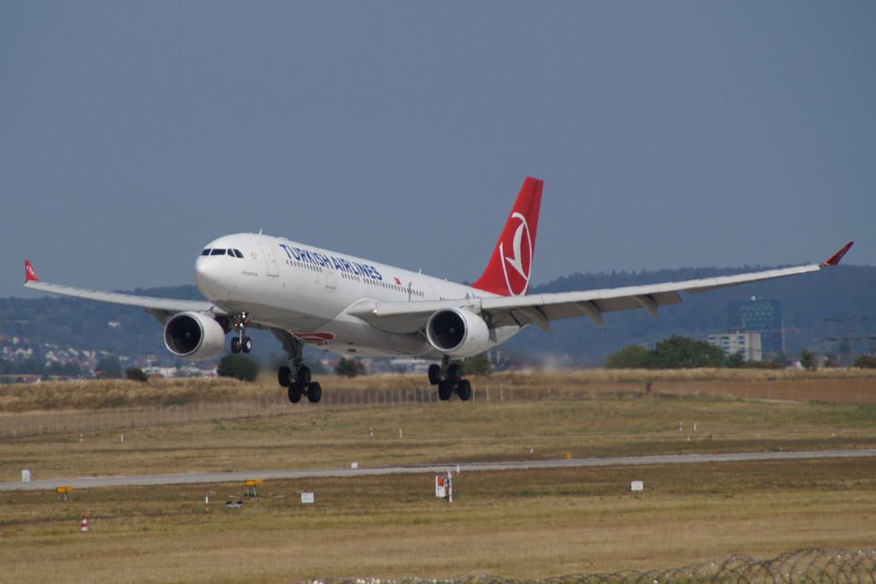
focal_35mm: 300
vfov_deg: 4.6
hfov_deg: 6.9
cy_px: 292
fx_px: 7301
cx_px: 438
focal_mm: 200
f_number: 6.3
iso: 100
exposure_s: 1/800
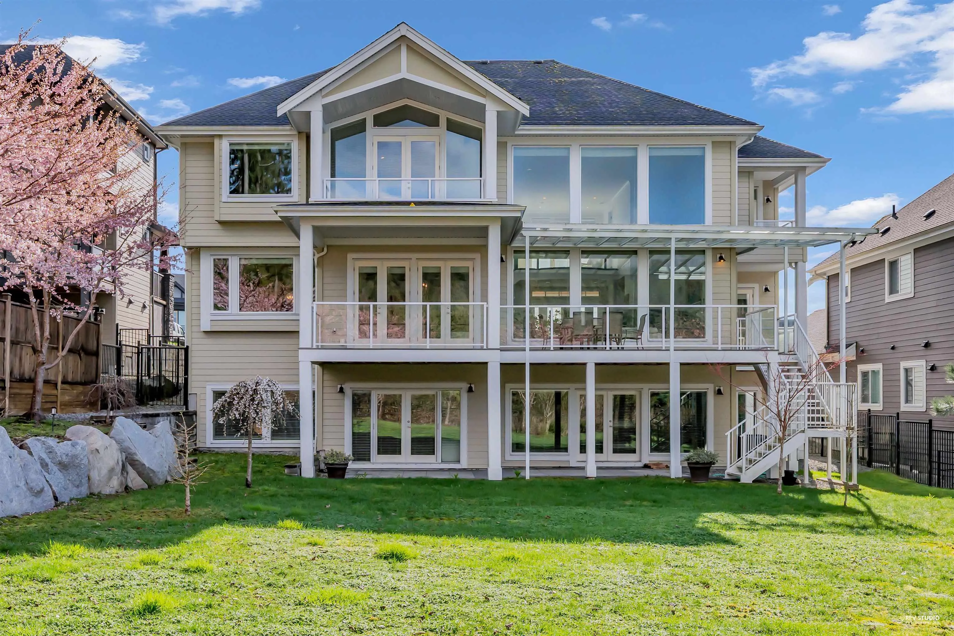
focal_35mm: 33
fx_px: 874
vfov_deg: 40.0
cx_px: 477
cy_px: 318
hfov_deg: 57.2
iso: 200
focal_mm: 22
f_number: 9
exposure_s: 1/640
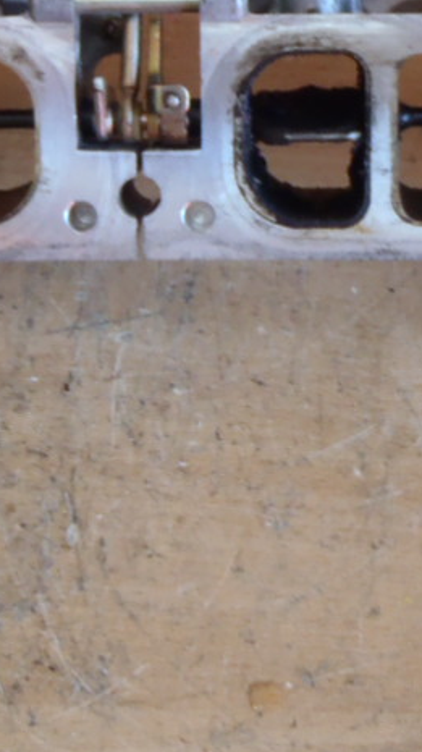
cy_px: 99
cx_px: 173
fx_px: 2272
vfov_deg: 18.5
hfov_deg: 10.6
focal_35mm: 114
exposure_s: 1/20
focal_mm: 6.83
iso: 200
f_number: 4.6
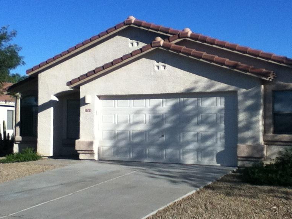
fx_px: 337
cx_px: 168
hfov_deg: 46.6
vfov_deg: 36.0
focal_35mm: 40
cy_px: 106
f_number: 2.4
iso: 80
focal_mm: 3.85
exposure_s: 1/2351
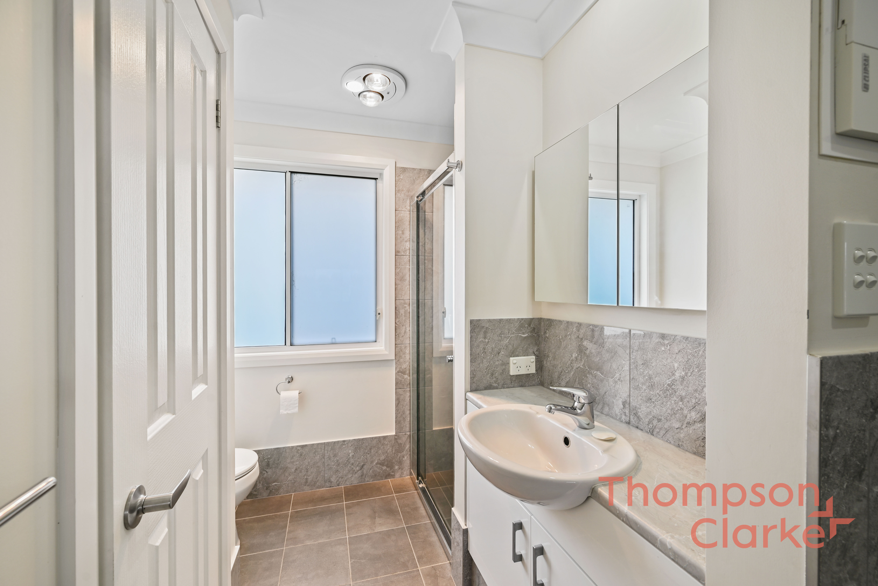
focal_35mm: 14
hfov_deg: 104.2
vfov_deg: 81.3
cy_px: 293
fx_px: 342
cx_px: 439
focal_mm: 14
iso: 100
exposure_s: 1/10
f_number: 8
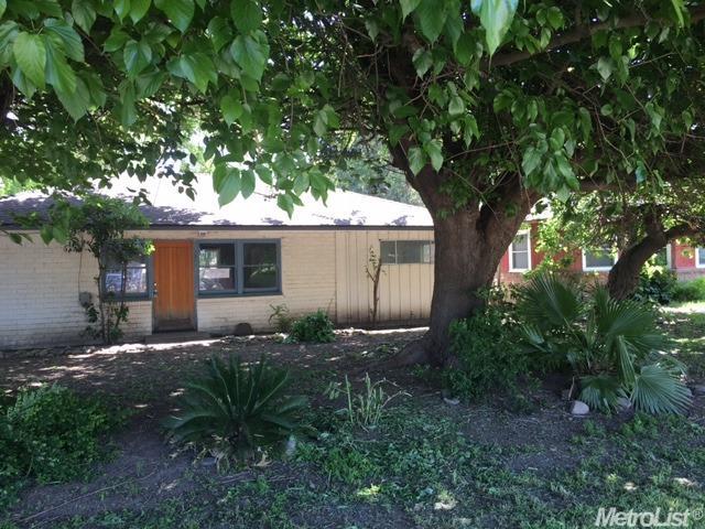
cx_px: 352
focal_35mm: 29
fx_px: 591
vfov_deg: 48.2
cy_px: 264
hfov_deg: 61.7
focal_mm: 4.15
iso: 25
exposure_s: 1/60
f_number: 2.2
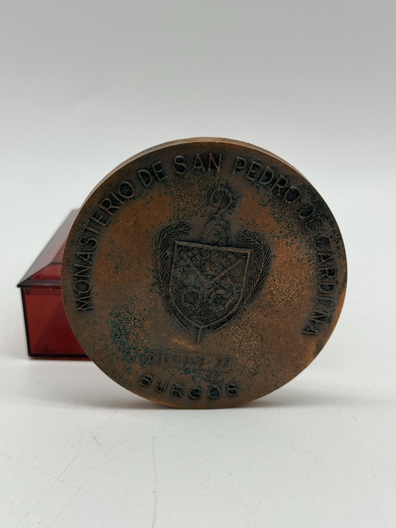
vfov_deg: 39.7
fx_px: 732
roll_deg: +0.2
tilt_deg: -20.0
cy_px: 264
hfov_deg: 30.3
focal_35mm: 48
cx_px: 198
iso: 64
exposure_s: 1/461
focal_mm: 6.76
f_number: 1.78
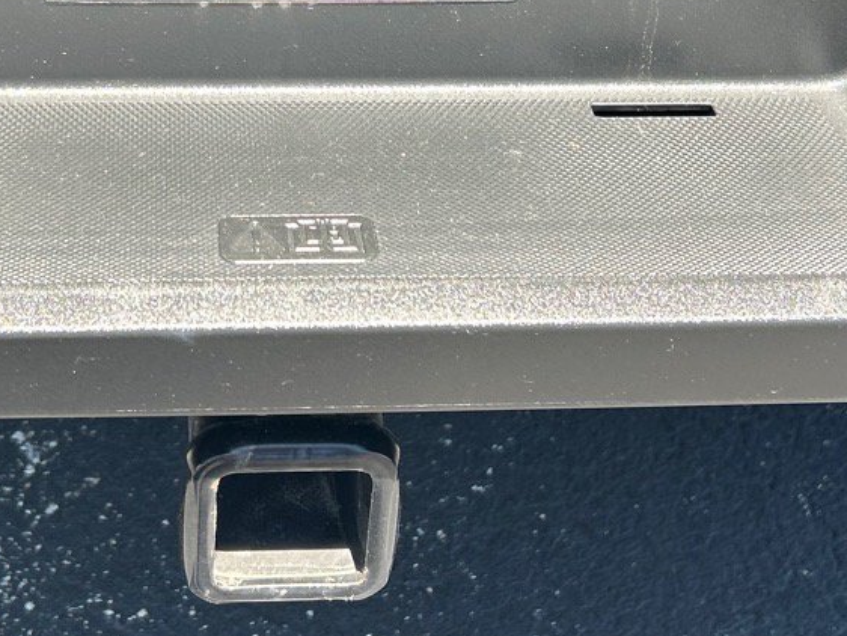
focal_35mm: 74
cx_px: 295
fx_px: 1811
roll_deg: +0.0
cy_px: -29
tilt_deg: -29.1
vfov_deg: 19.2
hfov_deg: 26.2
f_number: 1.5
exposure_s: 1/380
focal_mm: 5.7
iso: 50
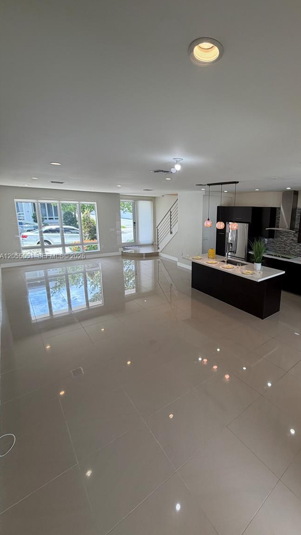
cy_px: 257
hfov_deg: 64.6
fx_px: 227
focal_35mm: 16
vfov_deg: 99.3
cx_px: 209
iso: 100
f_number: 2.2
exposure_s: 1/120
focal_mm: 2.22
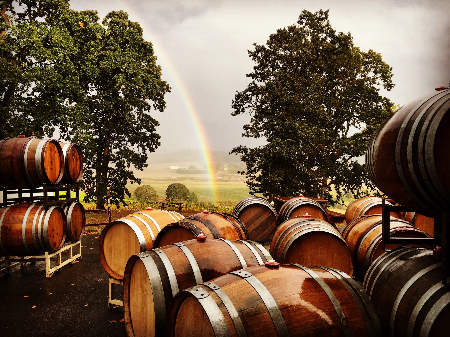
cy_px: 168
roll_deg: -2.6
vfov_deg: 48.2
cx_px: 225
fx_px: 377
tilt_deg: -1.6
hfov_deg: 61.7
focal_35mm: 29
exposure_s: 1/455
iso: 25
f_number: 2.2
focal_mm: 4.15
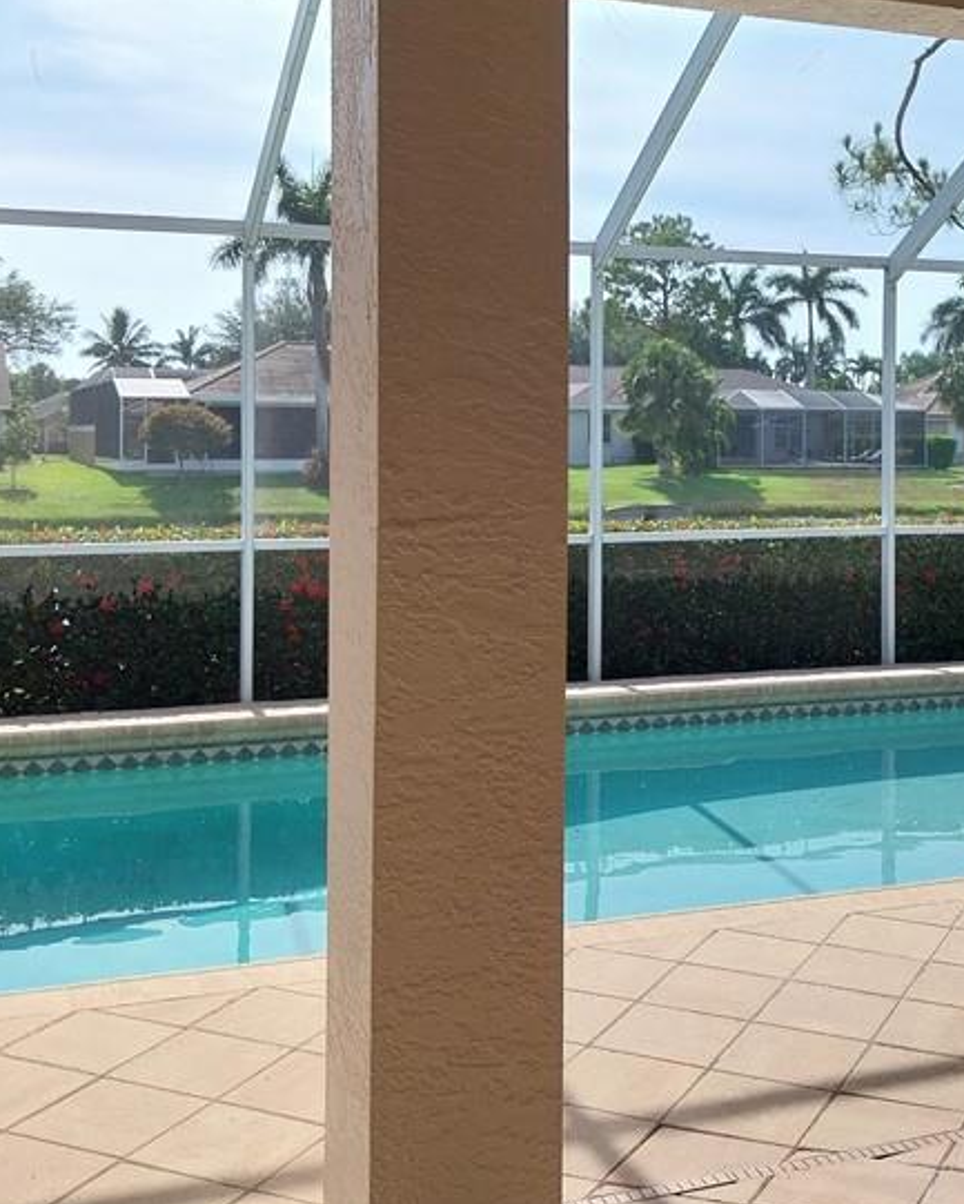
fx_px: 1711
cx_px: 668
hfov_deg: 31.1
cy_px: 414
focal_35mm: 48
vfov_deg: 38.4
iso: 25
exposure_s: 1/710
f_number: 1.8
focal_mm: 4
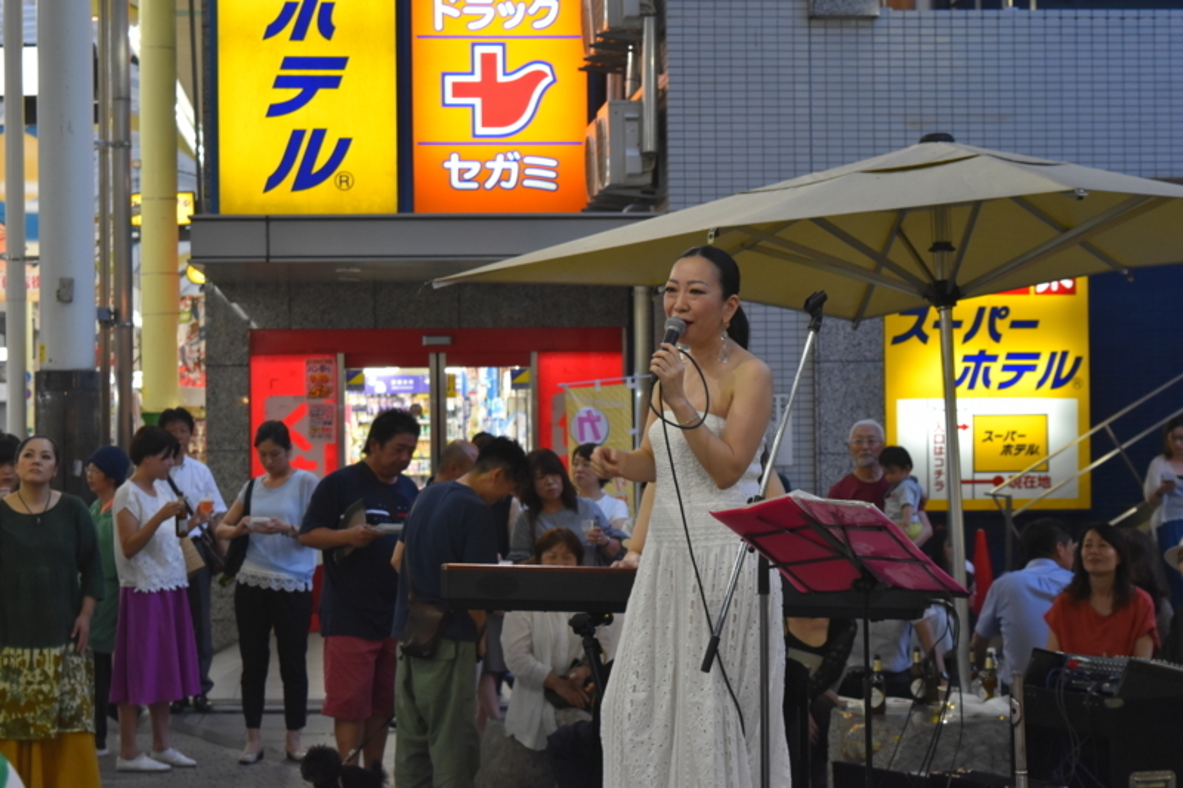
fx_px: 2464
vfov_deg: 18.2
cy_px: 394
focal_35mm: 75
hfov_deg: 27.0
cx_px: 592
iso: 1100
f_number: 5.6
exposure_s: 1/60
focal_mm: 50
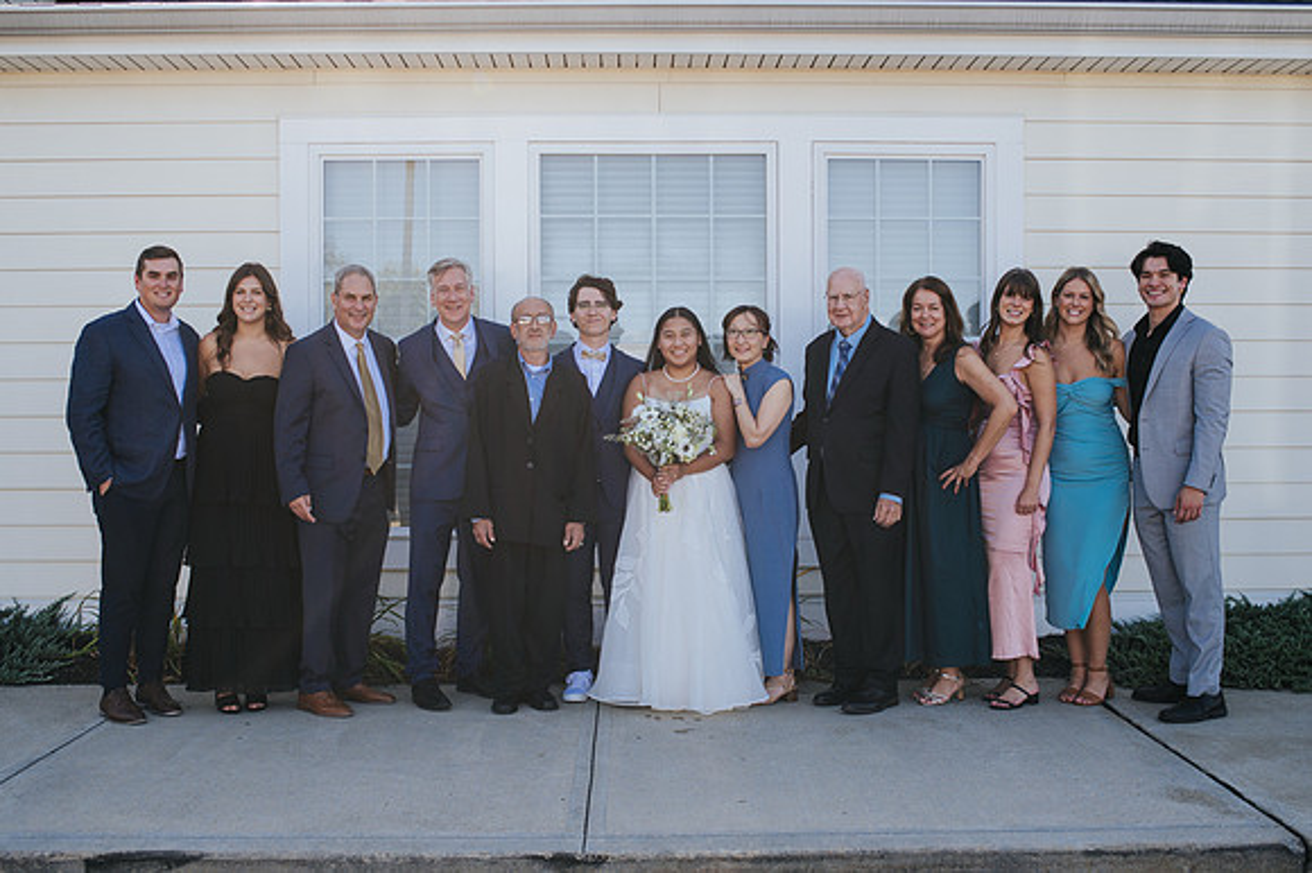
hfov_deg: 49.5
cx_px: 659
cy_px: 477
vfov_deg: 34.1
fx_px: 1423
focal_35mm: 39
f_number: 3.5
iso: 125
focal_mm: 35
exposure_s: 1/400
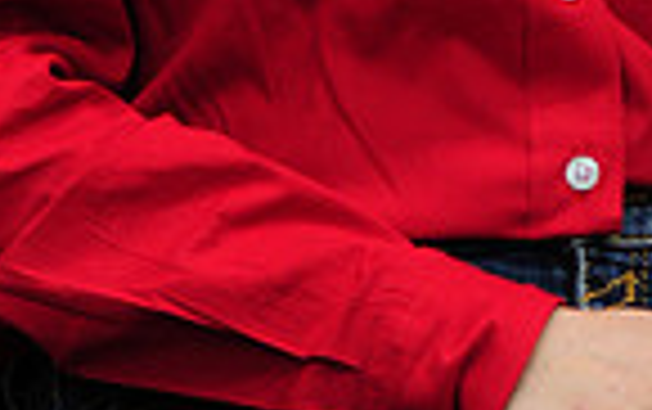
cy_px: -825
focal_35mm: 501
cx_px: 447
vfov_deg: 2.6
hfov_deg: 4.2
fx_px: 8913
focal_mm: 82
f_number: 4
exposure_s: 1/125
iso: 640
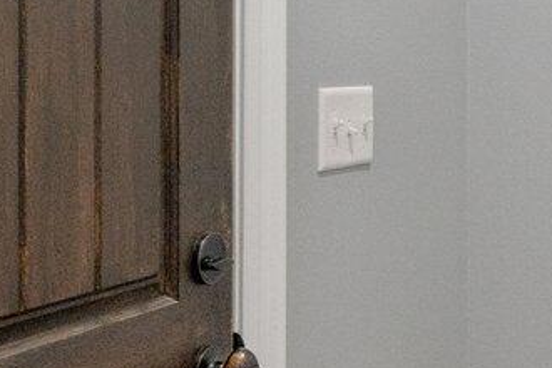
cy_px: 57
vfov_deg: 14.6
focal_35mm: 93
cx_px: 952
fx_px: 1426
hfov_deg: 18.1
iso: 320
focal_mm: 15
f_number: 9
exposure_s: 1/8
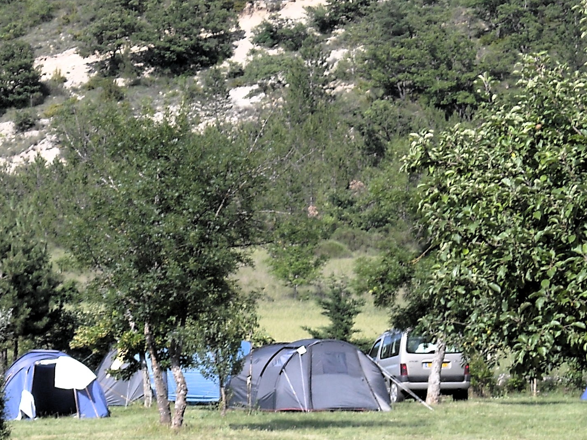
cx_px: 152
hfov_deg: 8.8
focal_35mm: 225
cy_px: 235
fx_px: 3815
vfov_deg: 6.6
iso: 80
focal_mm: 17.1
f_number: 4.7
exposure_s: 1/250
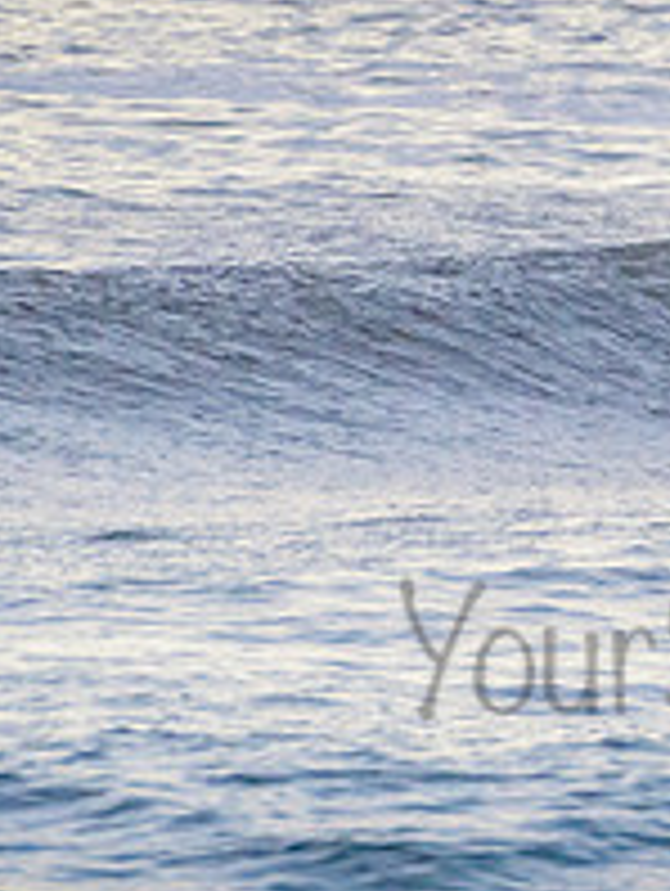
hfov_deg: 0.8
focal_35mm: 1867
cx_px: 1056
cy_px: 340
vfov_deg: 1.1
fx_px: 48078
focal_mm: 500
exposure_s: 1/1250
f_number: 5.6
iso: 1000
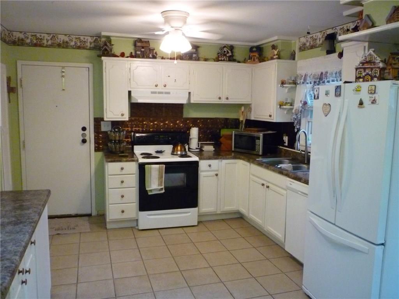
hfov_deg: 61.7
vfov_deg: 48.2
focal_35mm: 29
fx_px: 334
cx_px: 200
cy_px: 150
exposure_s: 1/40
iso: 800
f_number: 3.3
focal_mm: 5.2
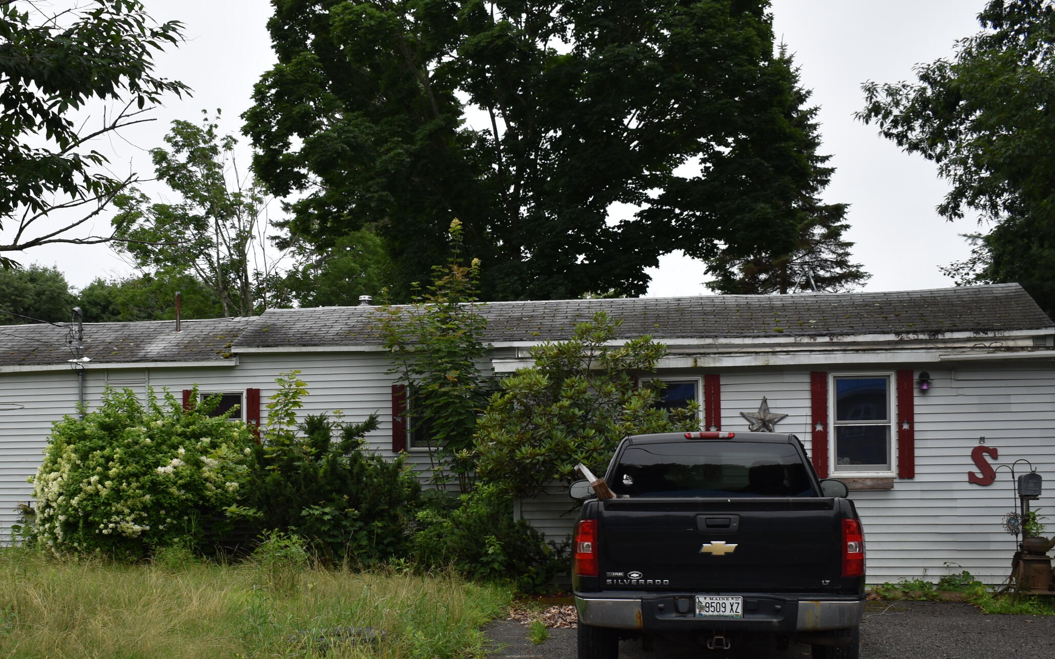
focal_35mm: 49
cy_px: 469
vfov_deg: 26.1
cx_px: 396
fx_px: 1409
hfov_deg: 40.8
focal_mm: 22
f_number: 5
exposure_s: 1/200
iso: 100
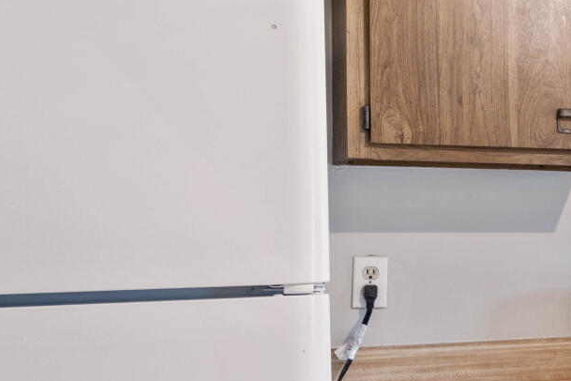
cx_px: 901
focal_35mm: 69
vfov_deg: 19.7
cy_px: 245
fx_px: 1094
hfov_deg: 22.7
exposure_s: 6
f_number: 9.5
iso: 80
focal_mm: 14
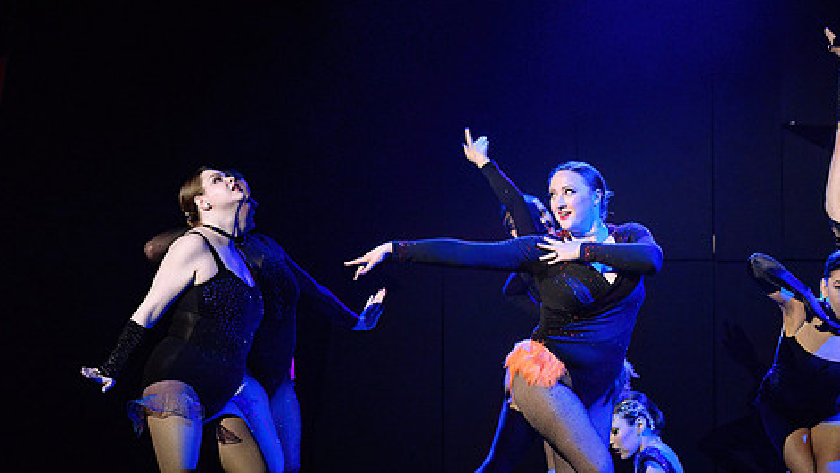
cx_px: 440
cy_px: 333
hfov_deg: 11.8
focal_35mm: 183
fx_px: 4076
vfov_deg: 6.6
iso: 1600
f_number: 2.8
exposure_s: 1/200
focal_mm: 105
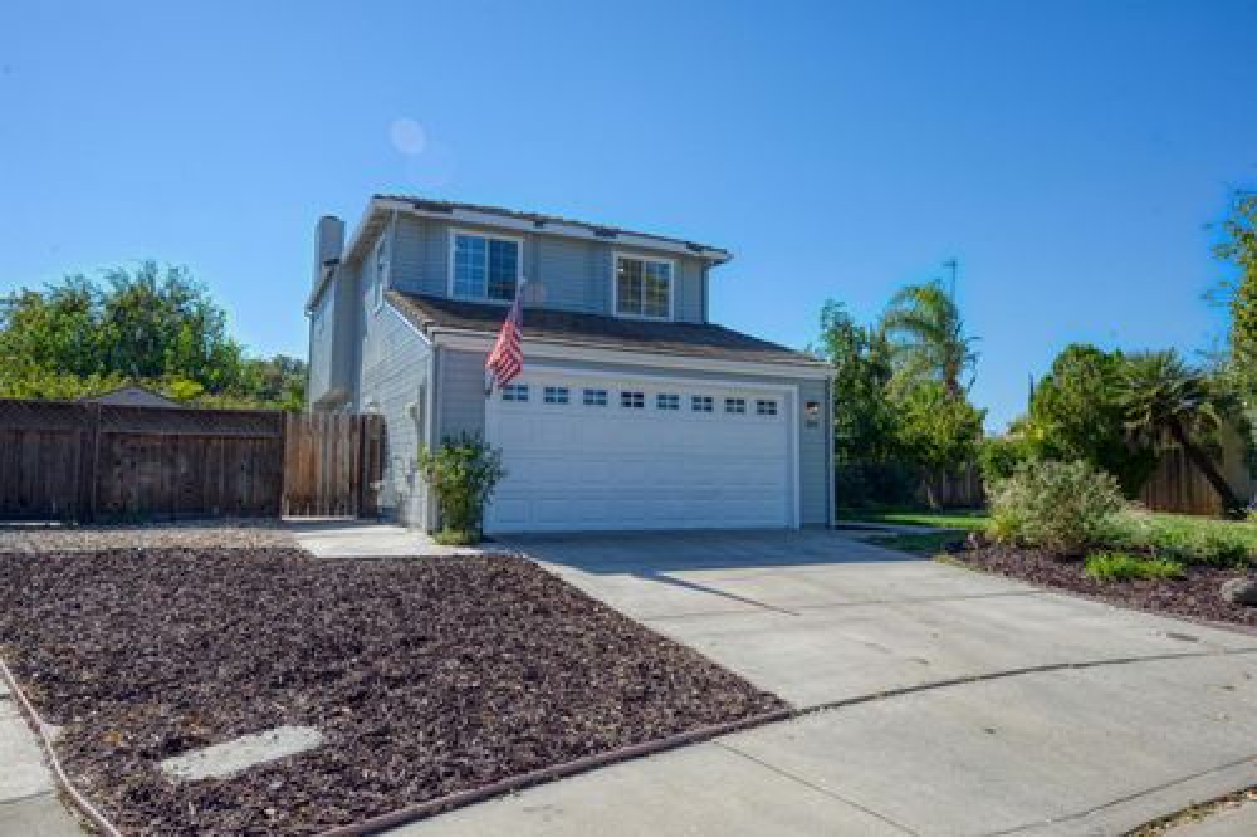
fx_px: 838
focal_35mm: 24
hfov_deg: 73.8
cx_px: 628
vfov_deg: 53.1
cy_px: 418
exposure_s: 1/400
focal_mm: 24
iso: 400
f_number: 10
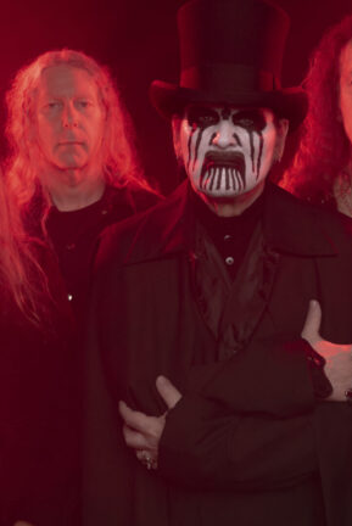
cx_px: 241
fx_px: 936
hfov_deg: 21.2
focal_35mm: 64
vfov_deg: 31.4
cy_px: 273
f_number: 4
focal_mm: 27
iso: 800
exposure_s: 1/200
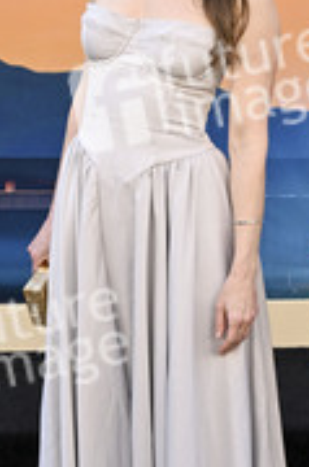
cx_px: 278
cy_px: 221
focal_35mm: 98
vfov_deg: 20.9
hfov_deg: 13.8
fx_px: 1269
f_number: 7.1
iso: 640
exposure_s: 1/320
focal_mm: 44
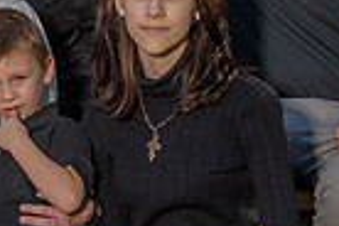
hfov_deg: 7.0
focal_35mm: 295
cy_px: 101
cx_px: 56
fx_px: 2778
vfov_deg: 4.7
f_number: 4
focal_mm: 70
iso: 50
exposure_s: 1/250
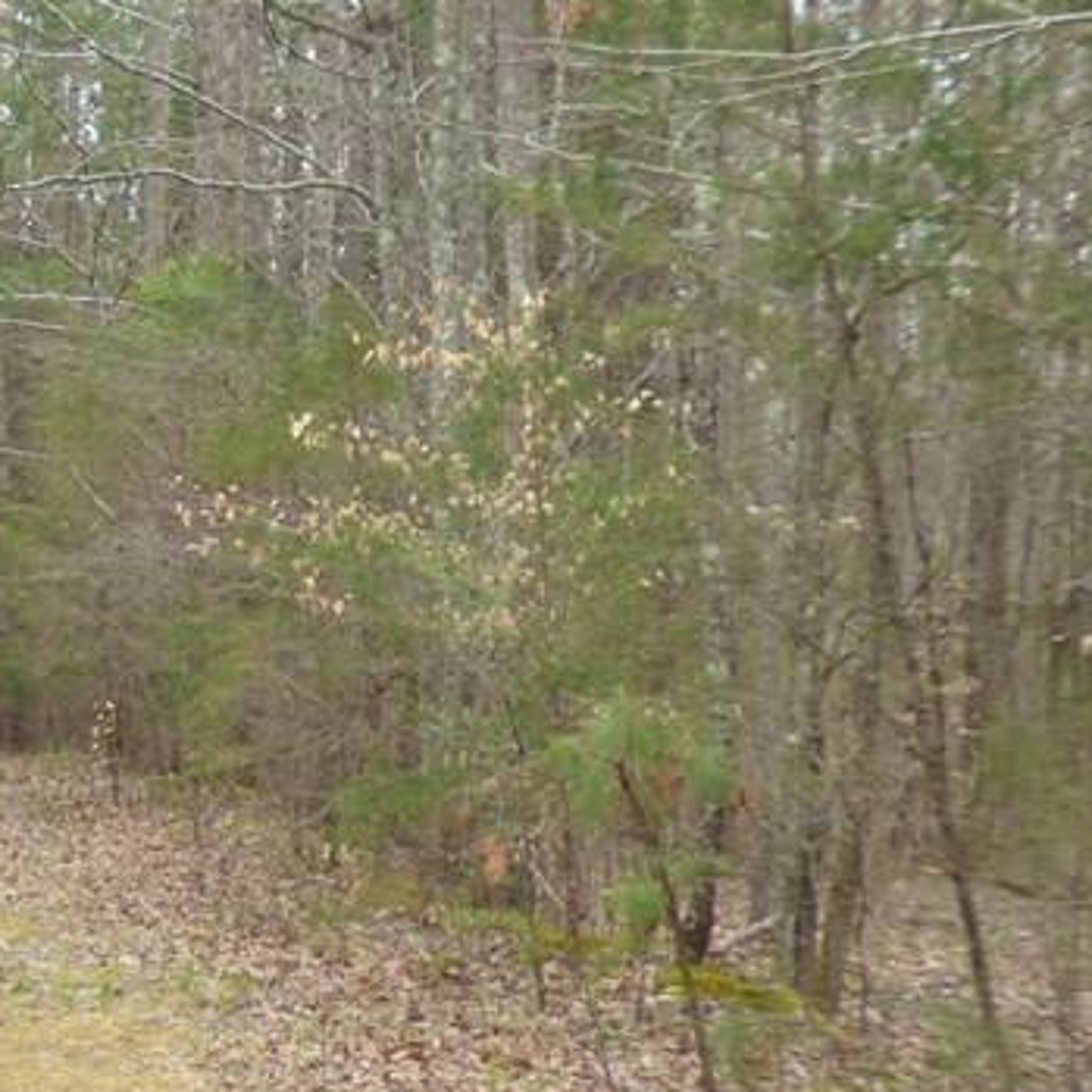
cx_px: -332
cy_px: 726
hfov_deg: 19.3
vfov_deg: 20.8
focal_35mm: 83
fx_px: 2962
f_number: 3.3
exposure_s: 1/200
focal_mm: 5.53
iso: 100
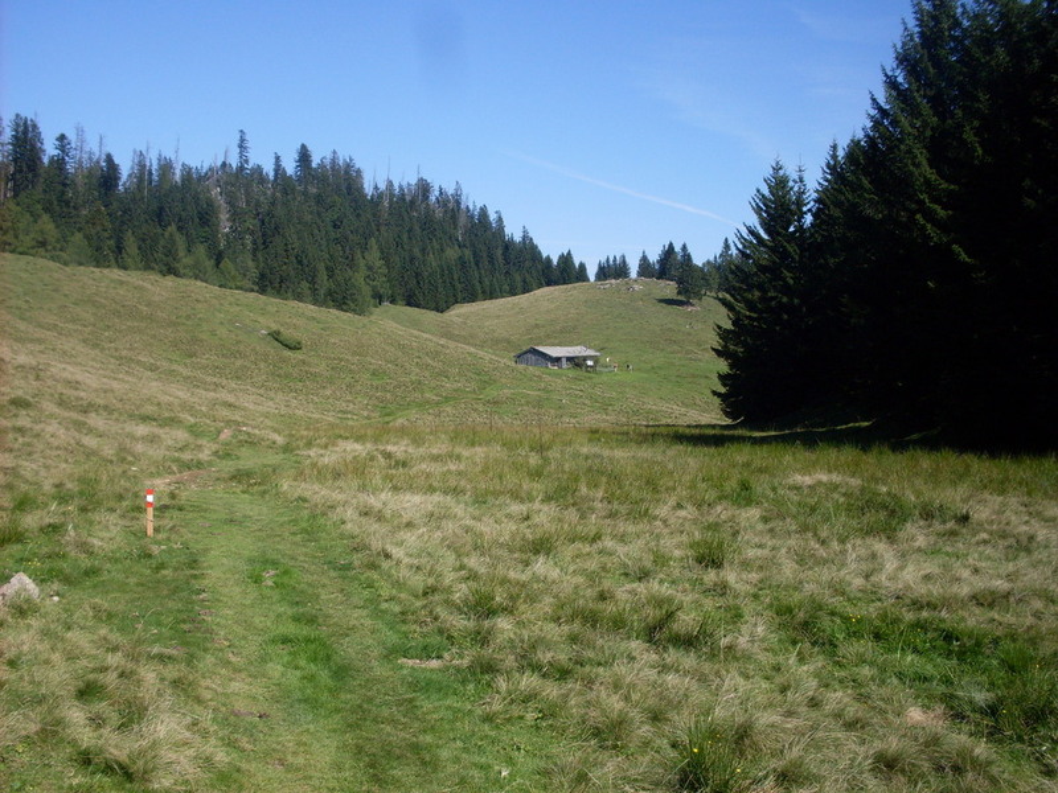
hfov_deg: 49.0
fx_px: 1161
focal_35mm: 38
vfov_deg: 37.7
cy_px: 396
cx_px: 529
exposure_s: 1/180
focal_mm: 6.3
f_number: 8.4
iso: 80
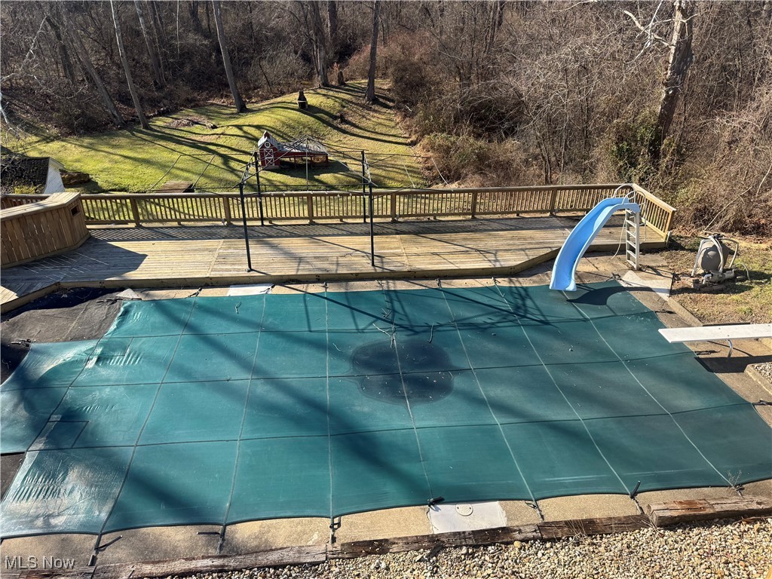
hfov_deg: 71.6
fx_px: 535
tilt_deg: -28.6
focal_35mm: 24
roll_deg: -1.0
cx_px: 386
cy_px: 290
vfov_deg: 56.8
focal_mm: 6.76
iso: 80
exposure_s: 1/1339
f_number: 1.78
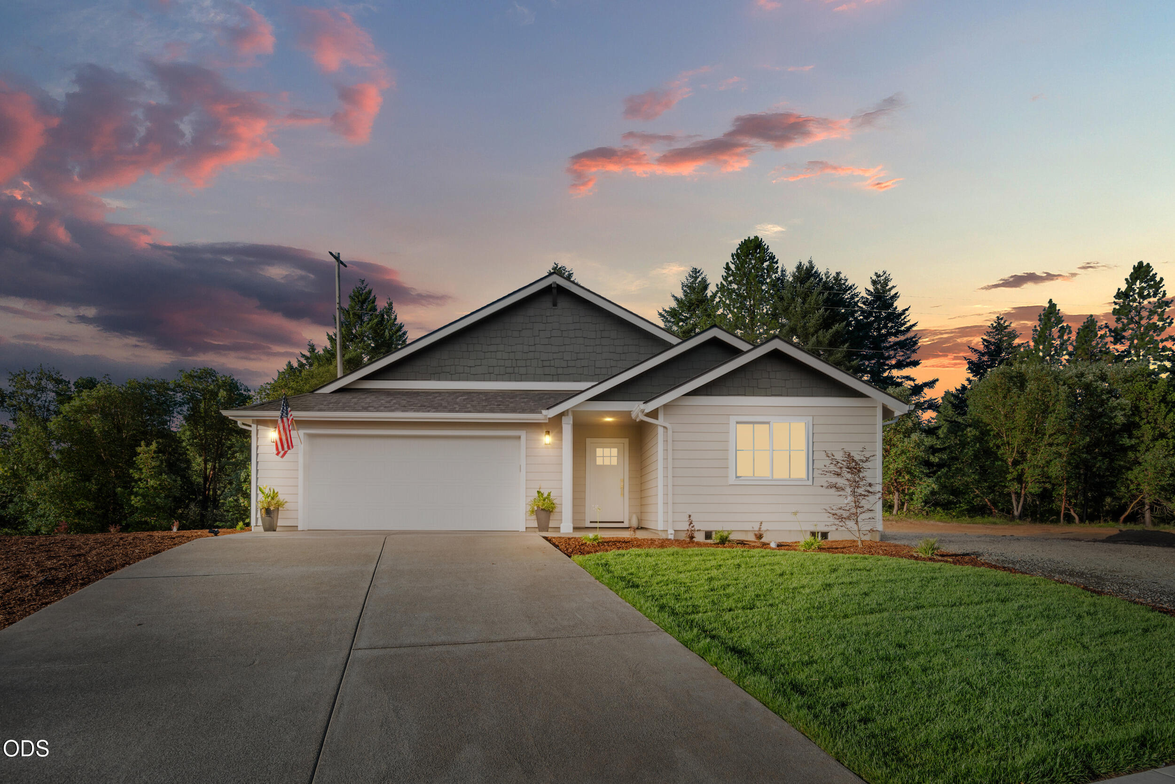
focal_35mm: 18
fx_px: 587
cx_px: 588
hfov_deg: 90.0
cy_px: 392
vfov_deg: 67.4
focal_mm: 18
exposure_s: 1/200
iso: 400
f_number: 8
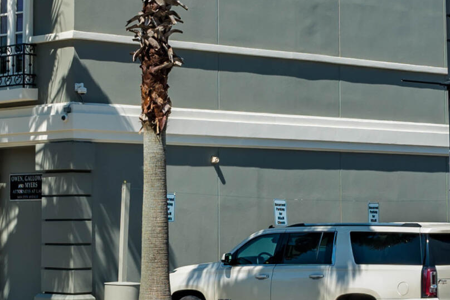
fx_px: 1625
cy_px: 163
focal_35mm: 130
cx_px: 229
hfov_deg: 15.8
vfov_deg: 10.6
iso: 100
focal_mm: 35
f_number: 13
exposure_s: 1/100
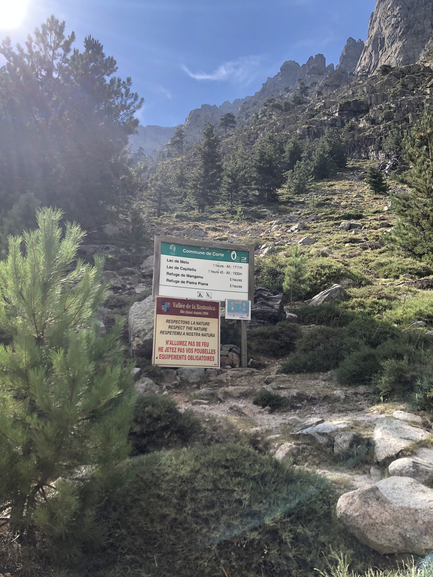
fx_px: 467
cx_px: 216
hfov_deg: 49.7
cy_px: 288
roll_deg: -1.0
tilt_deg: +13.1
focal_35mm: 28
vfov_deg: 63.4
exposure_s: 1/1091
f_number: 1.8
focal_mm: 4
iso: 20
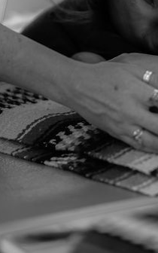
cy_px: 1
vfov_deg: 7.9
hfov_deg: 5.0
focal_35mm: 264
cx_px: 177
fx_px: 1819
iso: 400
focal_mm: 85
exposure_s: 1/500
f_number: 1.4
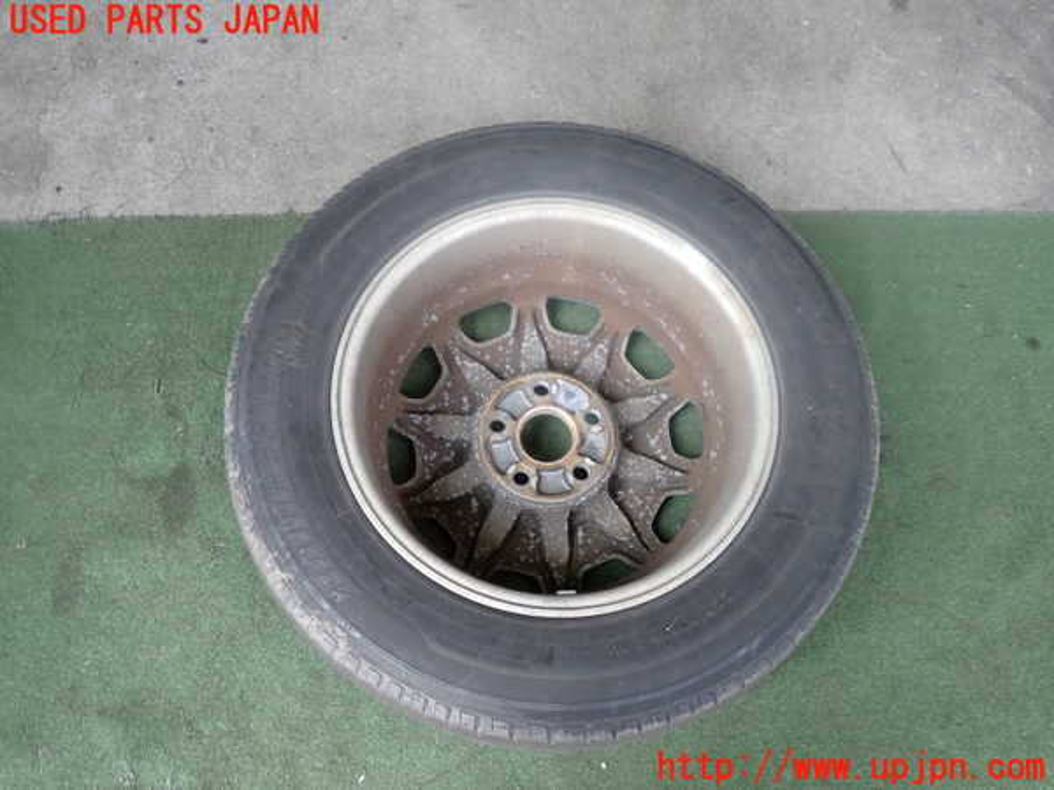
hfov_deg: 60.0
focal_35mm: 30
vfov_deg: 46.8
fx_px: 913
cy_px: 395
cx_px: 527
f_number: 2.3
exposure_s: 1/100
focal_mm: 5.4
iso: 200
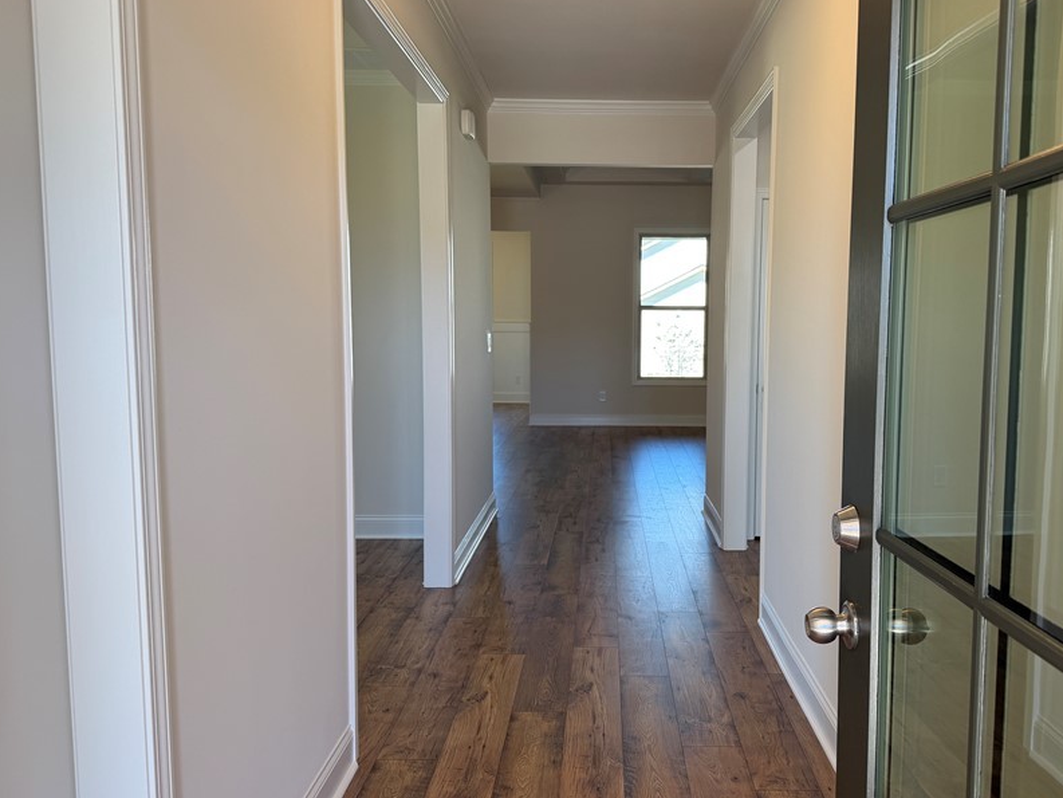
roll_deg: +0.2
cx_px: 613
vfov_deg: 45.4
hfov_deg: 58.1
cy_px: 413
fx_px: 952
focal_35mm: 31
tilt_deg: -5.3
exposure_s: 1/179
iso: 80
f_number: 1.78
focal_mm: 6.76
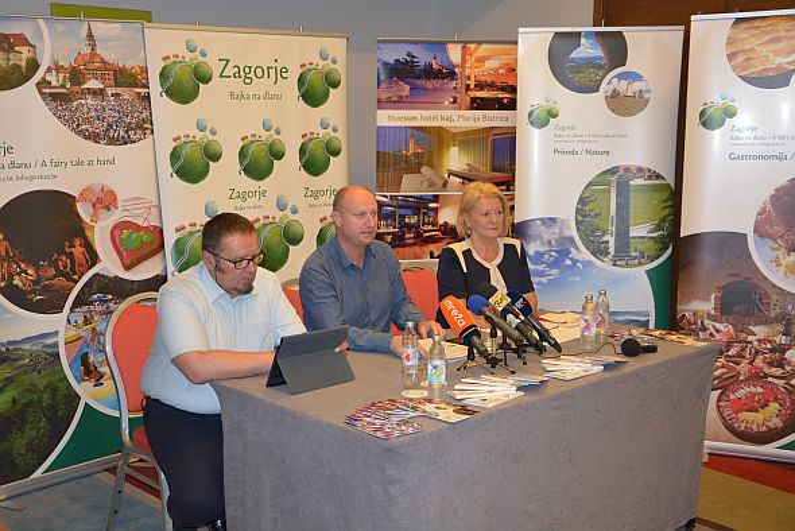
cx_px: 398
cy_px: 266
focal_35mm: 48
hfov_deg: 41.1
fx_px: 1060
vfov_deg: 28.1
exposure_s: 1/30
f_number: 4.2
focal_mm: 32
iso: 800
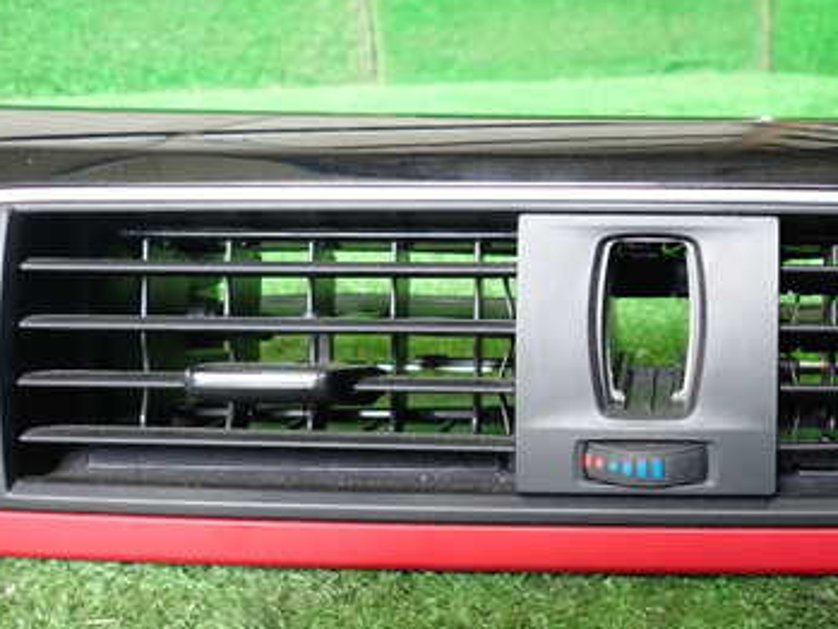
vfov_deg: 33.6
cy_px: 341
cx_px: 694
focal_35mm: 43
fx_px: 1041
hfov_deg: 41.6
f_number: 2
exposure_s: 1/50
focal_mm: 4.5
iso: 200
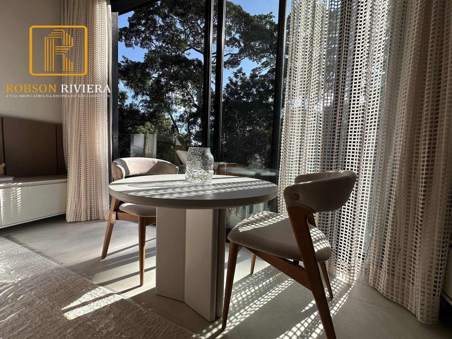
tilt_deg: -3.8
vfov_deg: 85.7
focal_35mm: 14
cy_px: 170
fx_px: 183
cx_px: 226
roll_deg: -2.2
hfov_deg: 102.1
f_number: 2.2
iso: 40
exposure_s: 1/790
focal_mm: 2.22
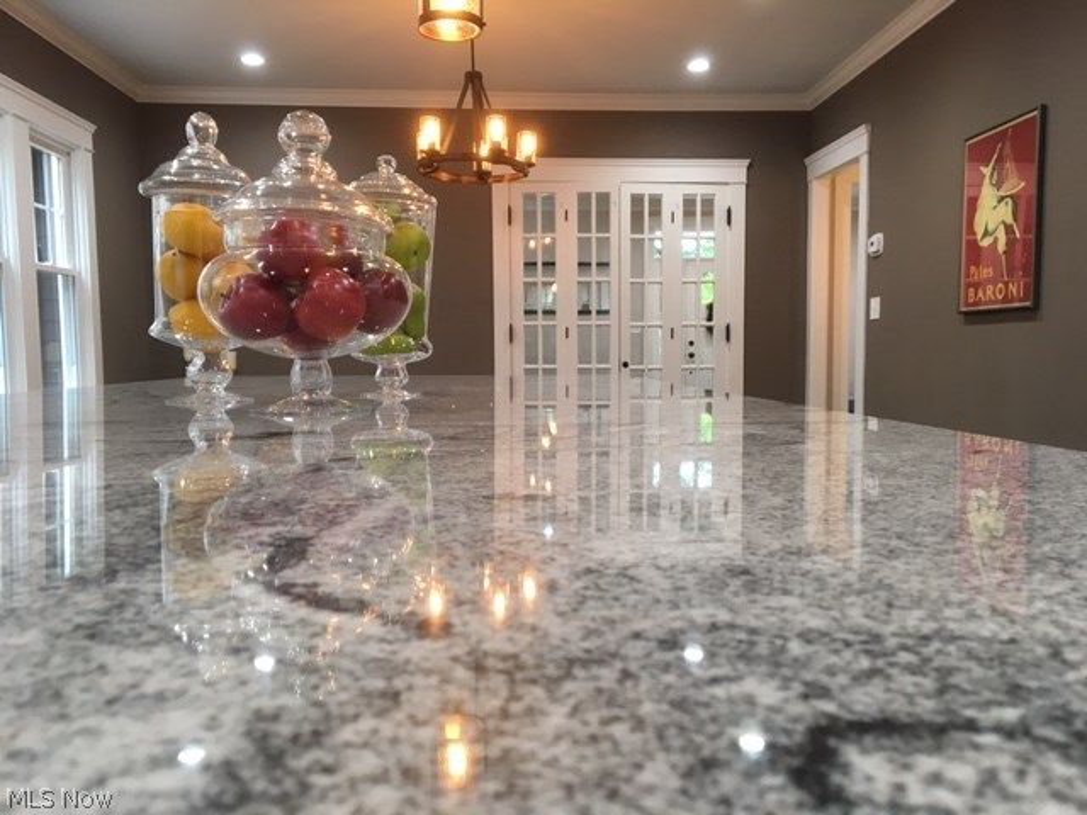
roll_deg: +0.2
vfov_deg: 48.2
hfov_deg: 61.7
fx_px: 911
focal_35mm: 29
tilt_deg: -2.5
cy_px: 408
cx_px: 544
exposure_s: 1/30
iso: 64
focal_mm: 4.15
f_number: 2.2
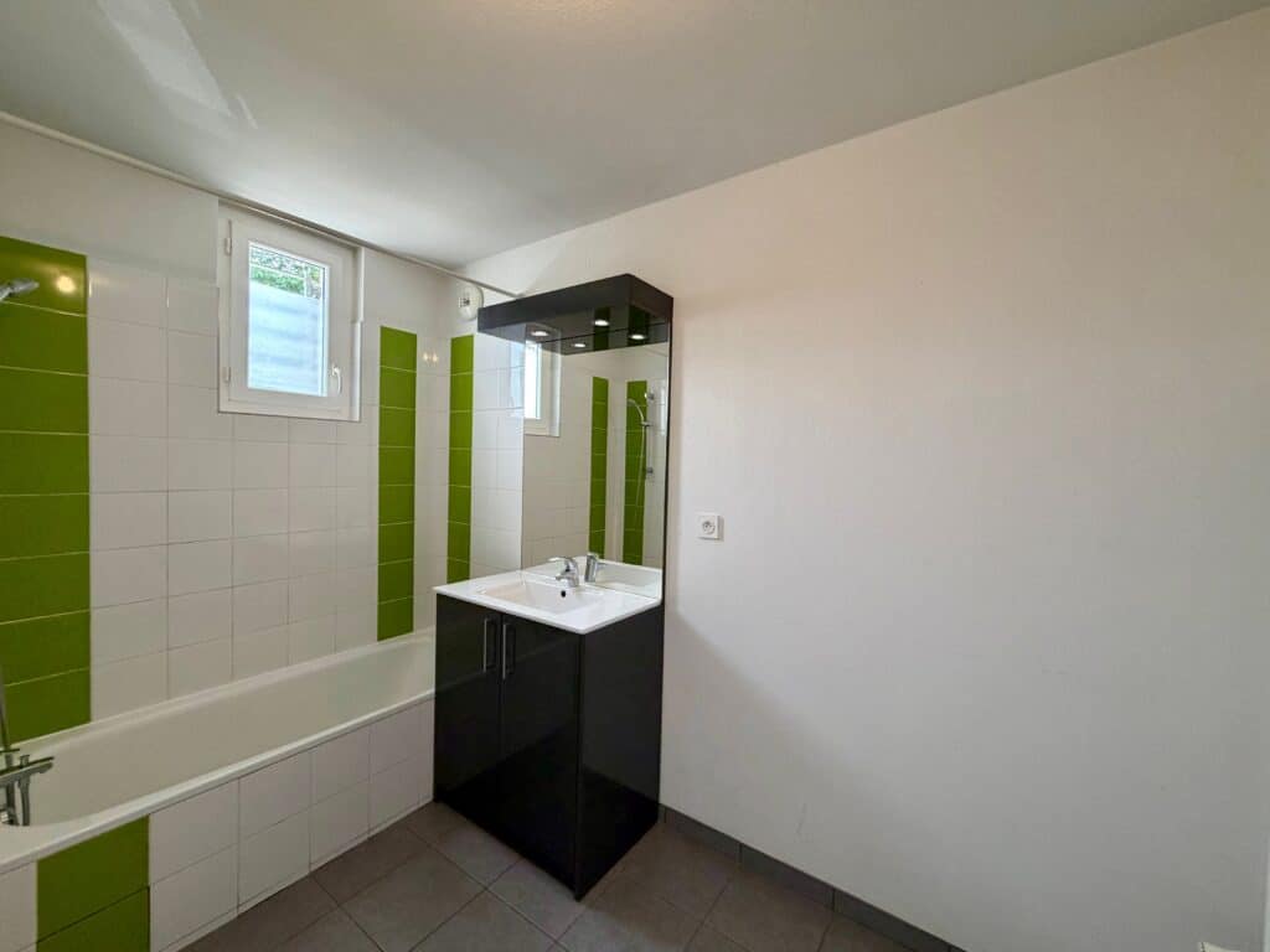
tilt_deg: -2.0
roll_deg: -1.3
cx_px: 635
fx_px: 514
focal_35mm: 14
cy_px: 476
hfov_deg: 102.1
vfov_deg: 85.7
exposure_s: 1/100
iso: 200
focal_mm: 2.22
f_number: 2.2
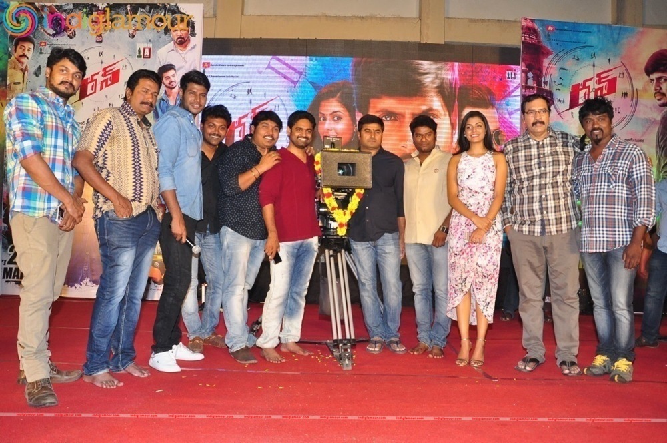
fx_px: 500
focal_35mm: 27
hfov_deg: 67.4
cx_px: 334
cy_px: 222
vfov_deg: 47.8
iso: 640
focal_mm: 18
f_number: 6.3
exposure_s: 1/125
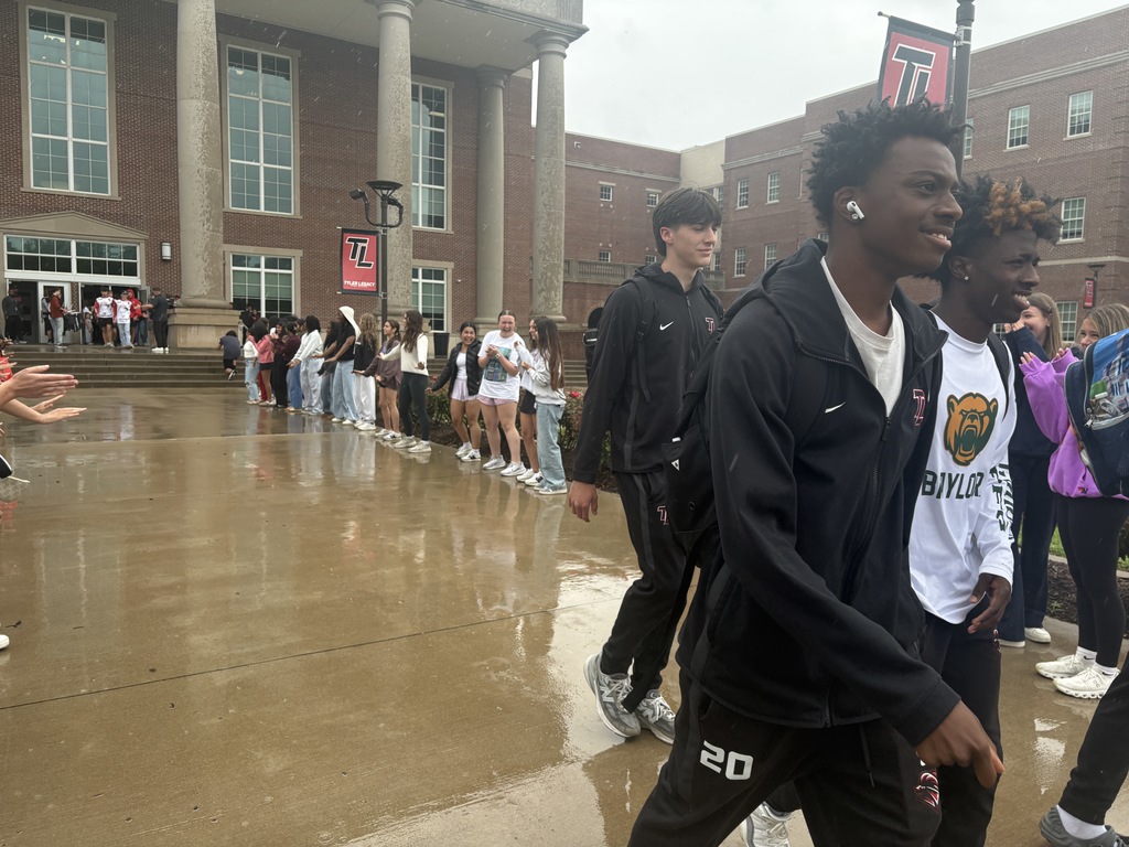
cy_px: 424
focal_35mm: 26
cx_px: 564
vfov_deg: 53.1
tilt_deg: -5.2
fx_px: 848
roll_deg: -0.2
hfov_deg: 67.3
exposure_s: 1/810
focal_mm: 5.96
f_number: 1.6
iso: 64
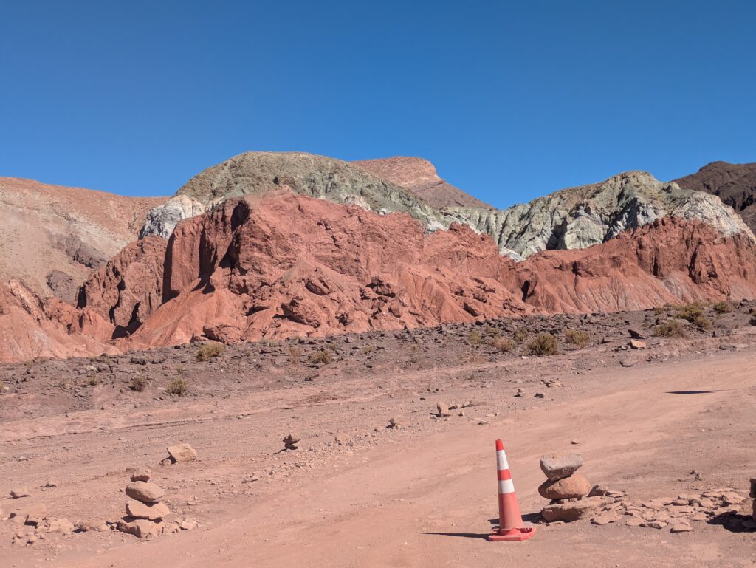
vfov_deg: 28.6
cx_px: 378
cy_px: 284
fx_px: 1114
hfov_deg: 37.5
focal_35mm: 51
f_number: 1.89
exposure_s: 1/1845
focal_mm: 5.43
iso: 45
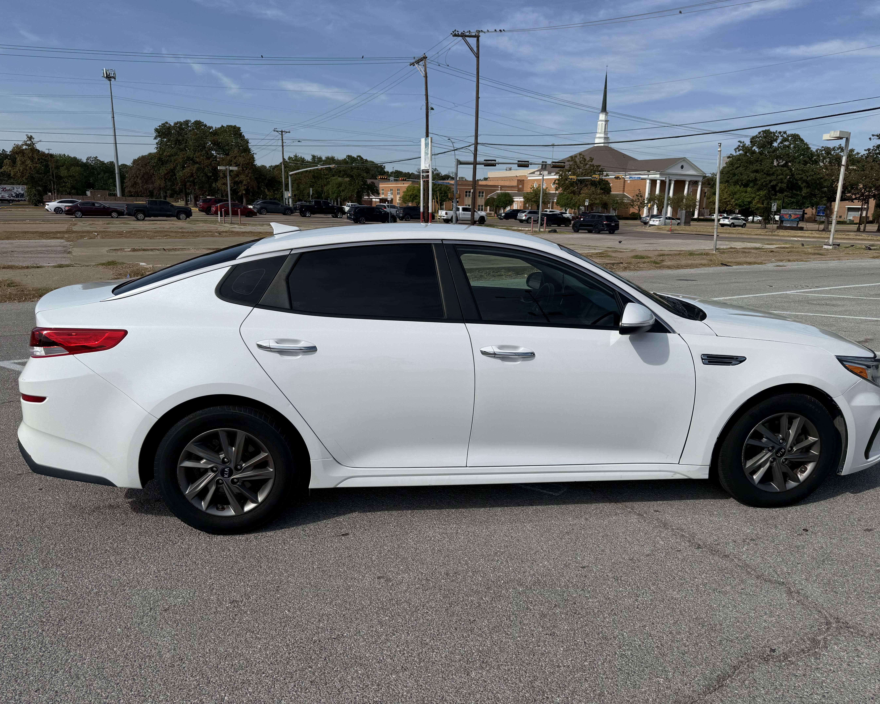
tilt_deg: -12.9
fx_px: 651
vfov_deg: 56.8
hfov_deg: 68.1
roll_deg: -1.6
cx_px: 455
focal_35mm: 25
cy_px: 352
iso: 80
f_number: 1.78
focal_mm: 6.76
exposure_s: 1/8130
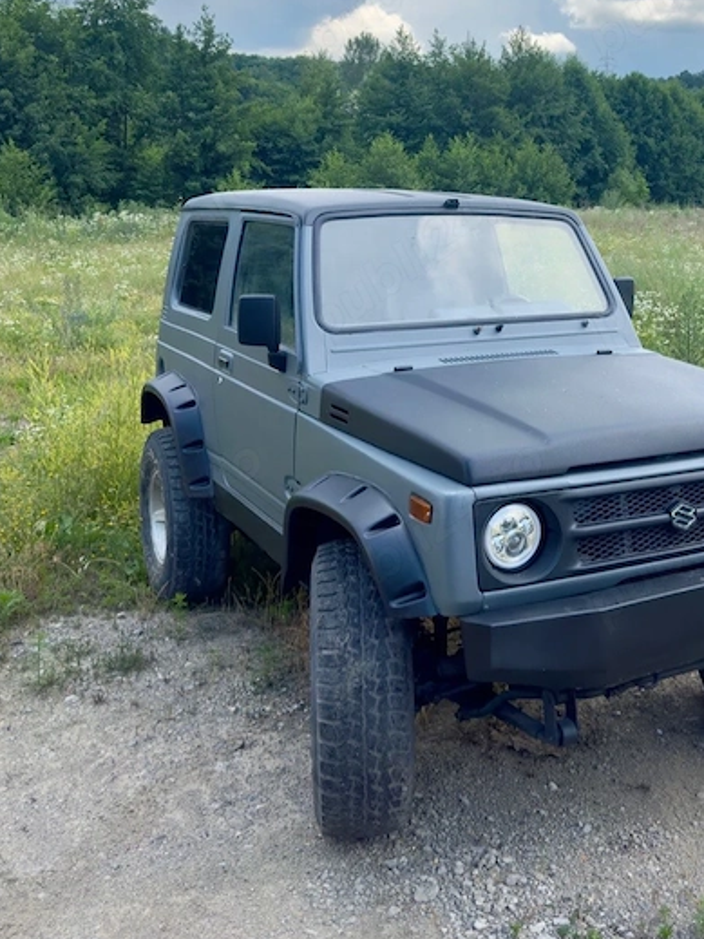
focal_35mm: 37
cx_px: 498
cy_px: 295
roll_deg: +0.9
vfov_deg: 49.1
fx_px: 1004
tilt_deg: -4.9
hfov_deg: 38.0
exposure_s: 1/3745
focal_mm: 6.76
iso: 100
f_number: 1.78
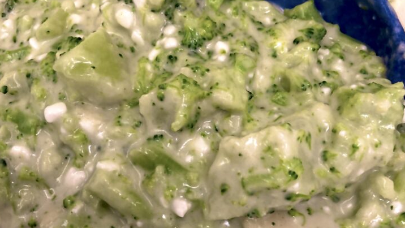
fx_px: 333
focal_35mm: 31
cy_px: 121
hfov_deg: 62.6
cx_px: 200
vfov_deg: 37.8
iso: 250
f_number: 1.8
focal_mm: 3.99
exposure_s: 1/33
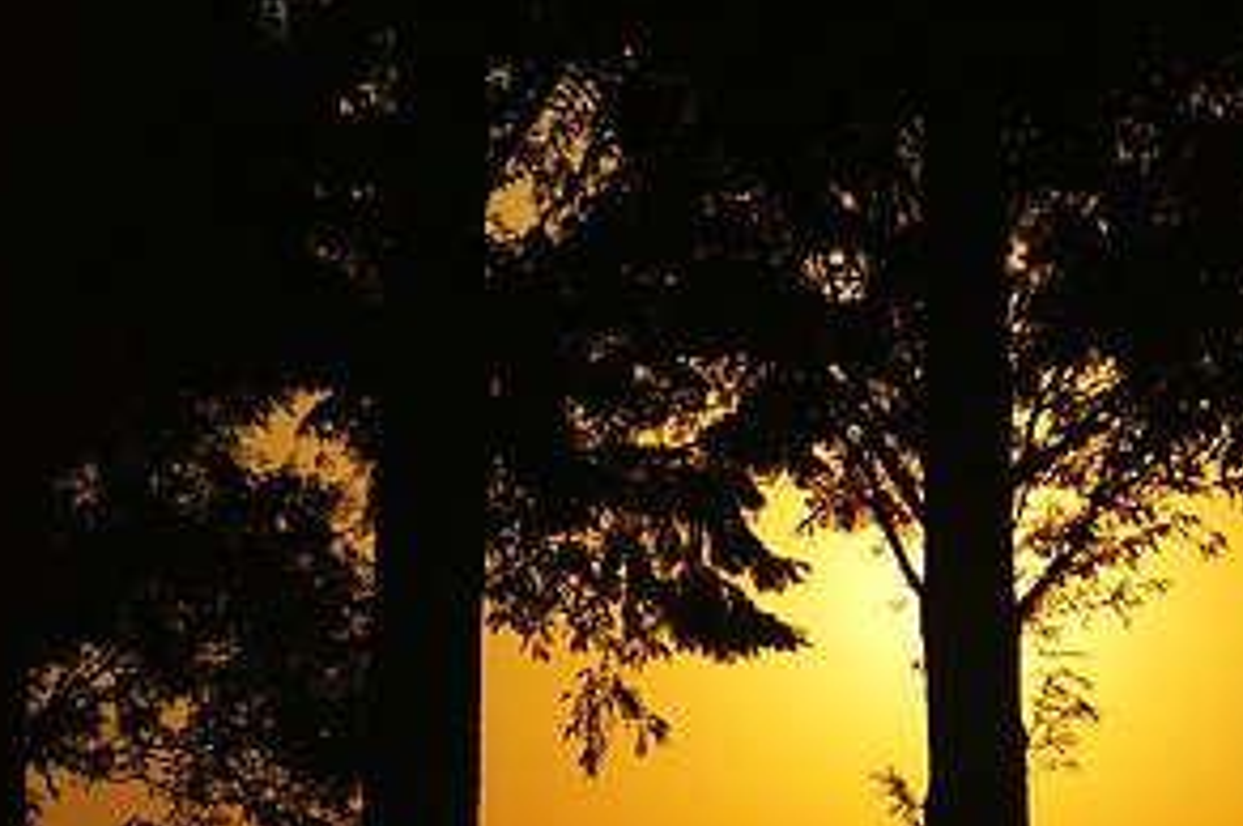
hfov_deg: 9.0
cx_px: 622
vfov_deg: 5.9
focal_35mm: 230
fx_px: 7932
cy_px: 737
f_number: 3.5
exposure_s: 1/3200
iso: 100
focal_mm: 32.1
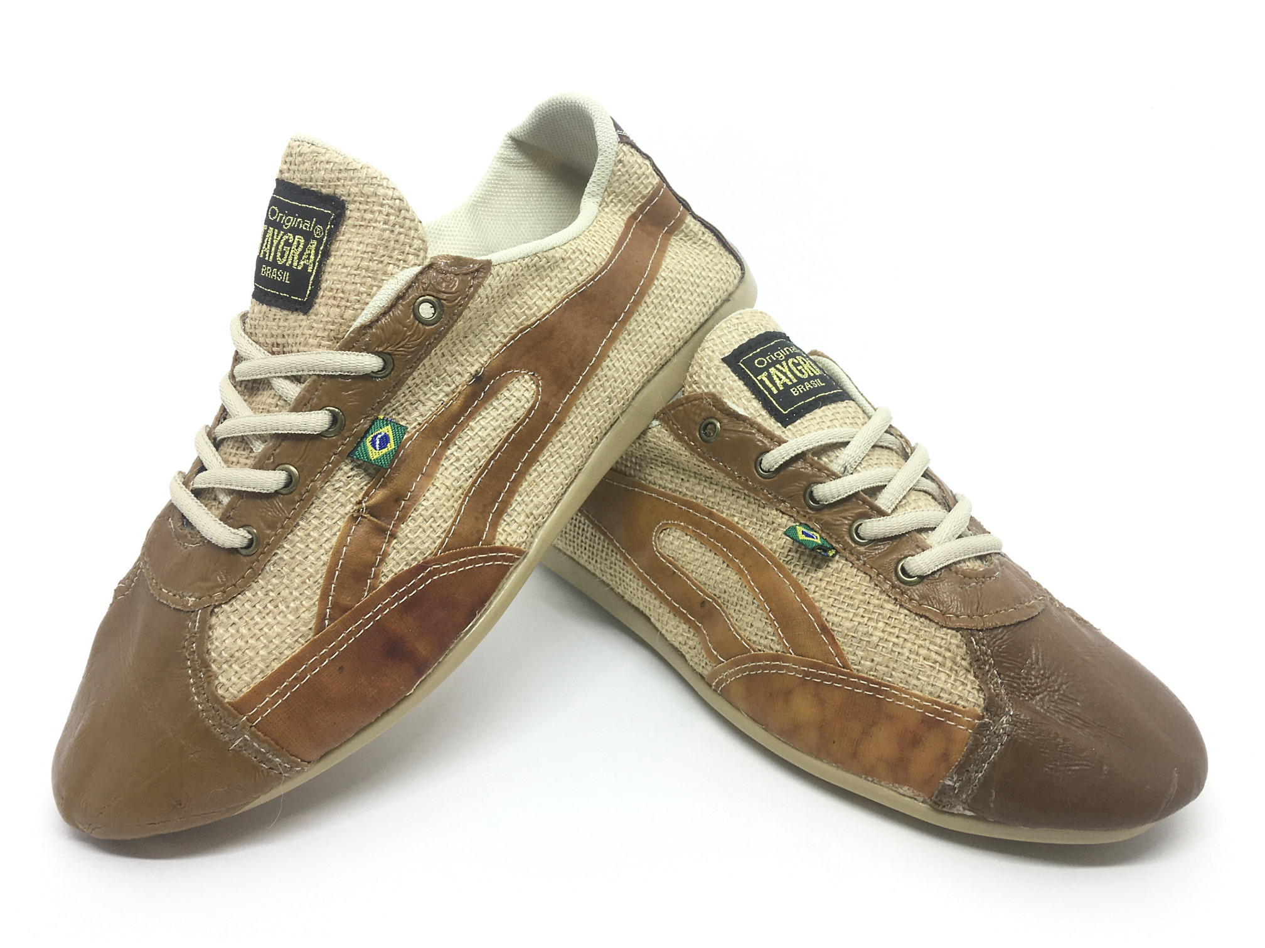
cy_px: 474
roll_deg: +2.4
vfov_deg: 48.2
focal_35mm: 29
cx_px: 632
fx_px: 1060
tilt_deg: -21.0
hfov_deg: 61.7
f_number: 2.2
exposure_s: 1/129
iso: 25
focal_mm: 4.15
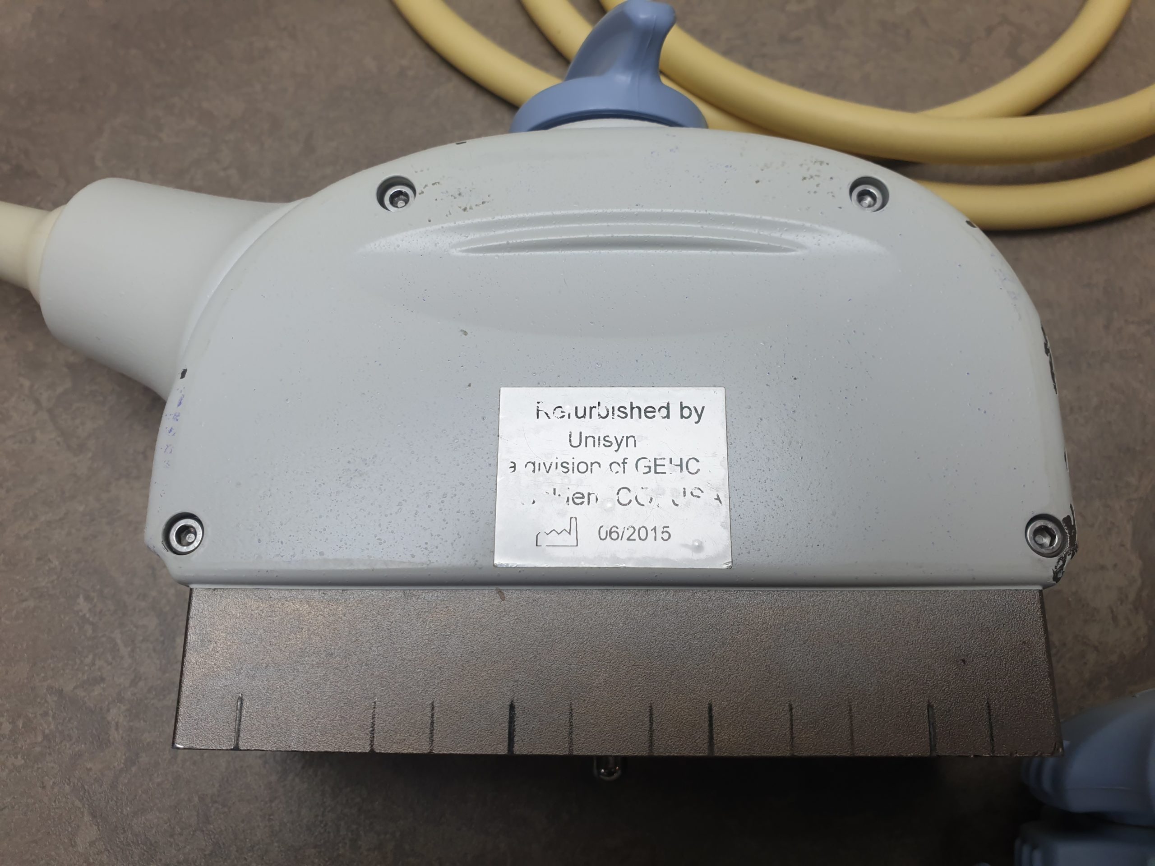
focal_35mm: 26
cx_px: 578
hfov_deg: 67.3
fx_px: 868
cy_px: 433
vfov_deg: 53.1
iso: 64
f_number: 2.4
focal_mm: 4.3
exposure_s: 1/100
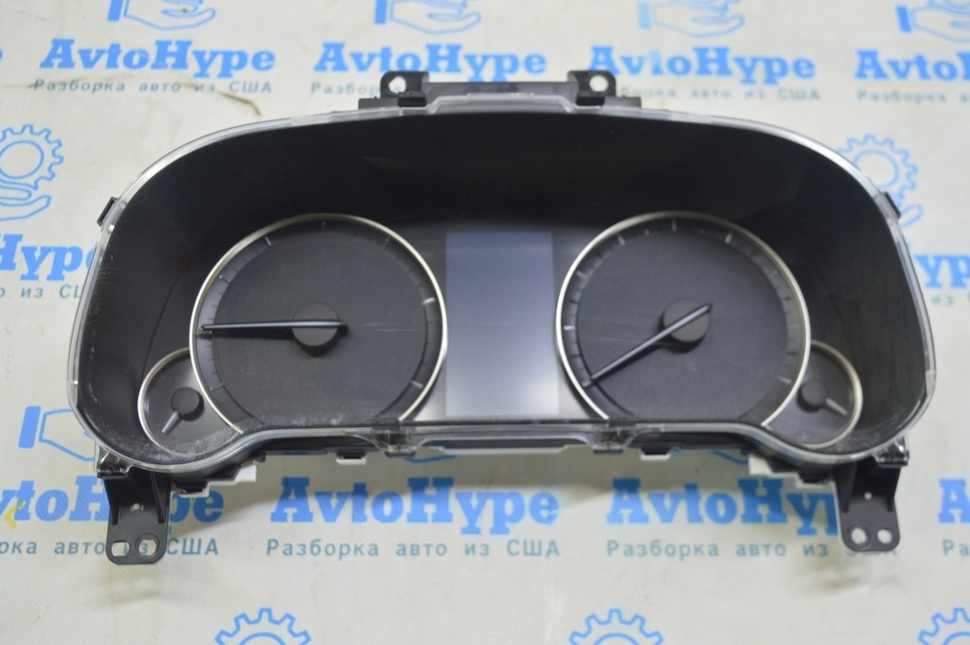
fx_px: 1050
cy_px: 322
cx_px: 485
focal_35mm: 39
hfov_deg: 49.6
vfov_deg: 34.2
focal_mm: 26
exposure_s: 1/20
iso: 400
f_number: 5.6
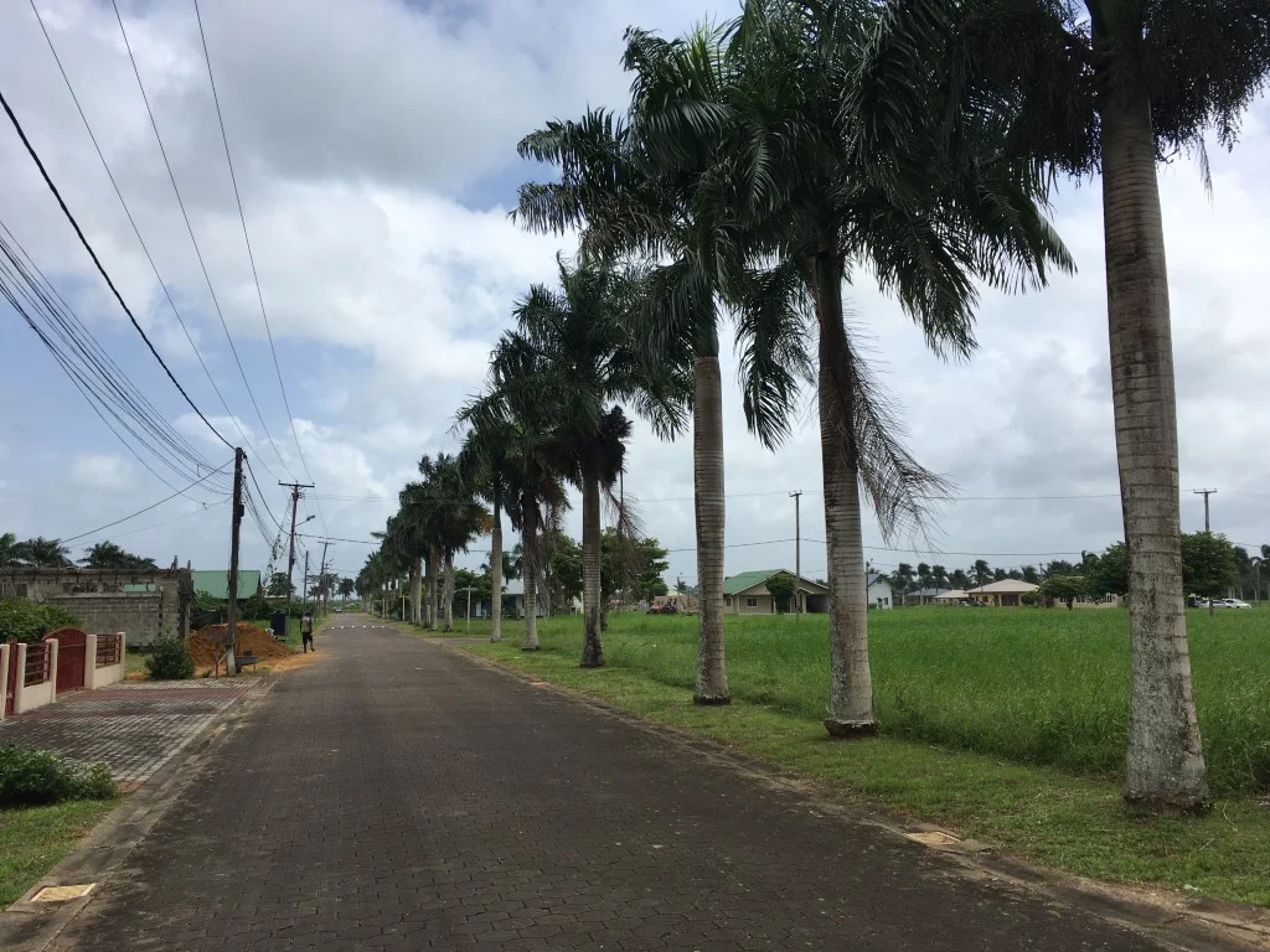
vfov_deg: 48.2
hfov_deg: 61.7
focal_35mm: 29
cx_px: 635
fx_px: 1064
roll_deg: +1.0
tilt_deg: +7.4
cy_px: 476
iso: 25
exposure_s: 1/1748
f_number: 2.2
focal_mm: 4.15
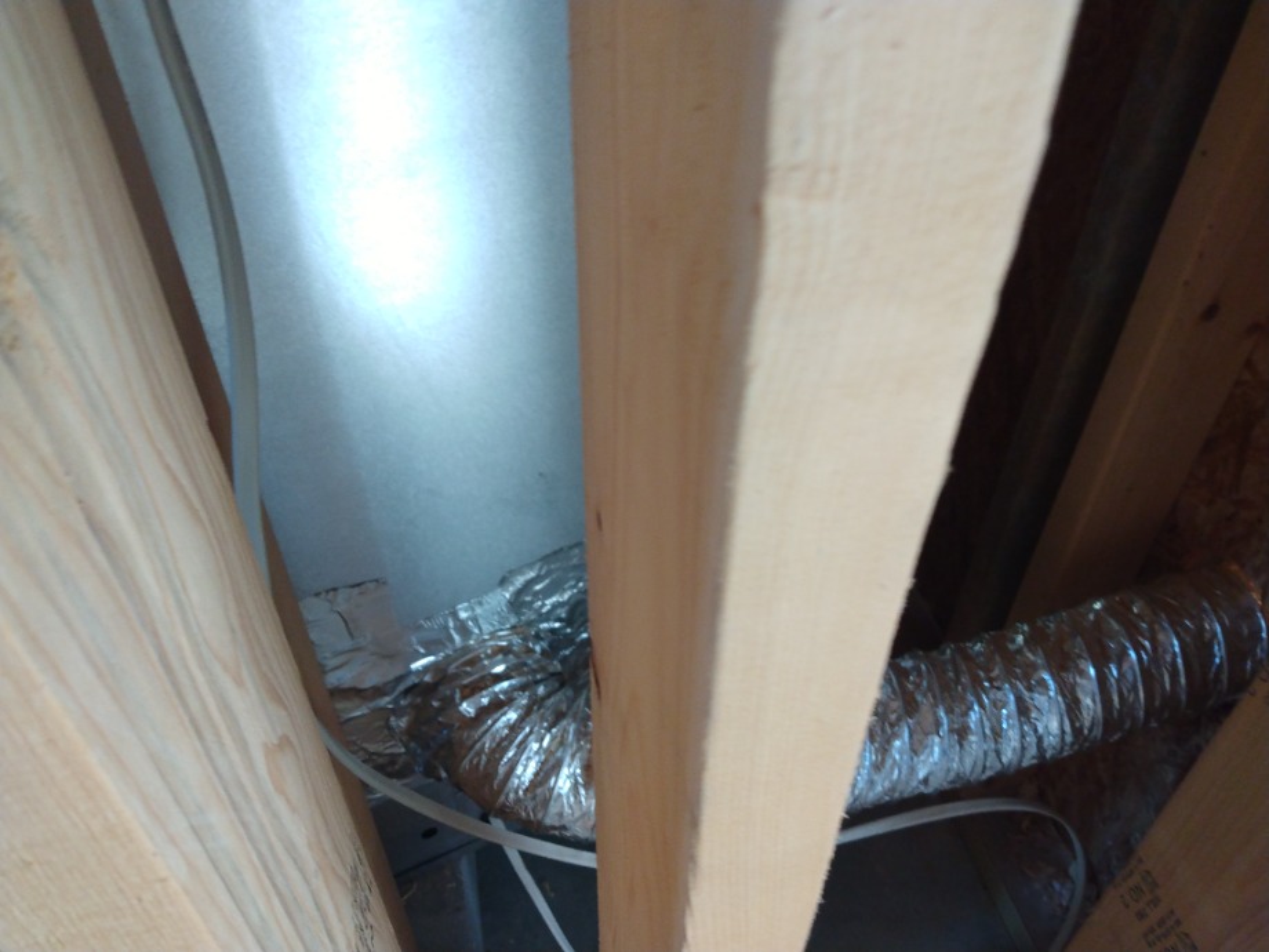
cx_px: 634
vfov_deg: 66.0
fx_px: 733
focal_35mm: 20
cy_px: 476
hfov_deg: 81.7
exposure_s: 1/30
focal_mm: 3.54
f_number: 2
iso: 266
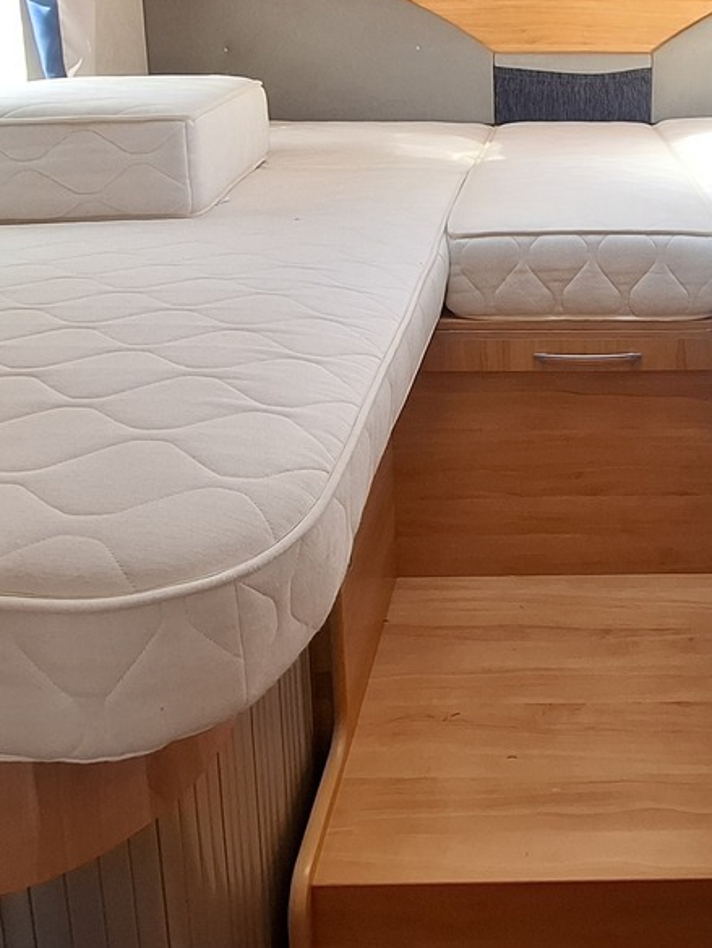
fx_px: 877
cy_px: 165
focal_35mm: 32
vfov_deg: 52.4
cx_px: 558
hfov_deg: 42.4
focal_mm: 1.74
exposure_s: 1/50
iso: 40
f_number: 2.2
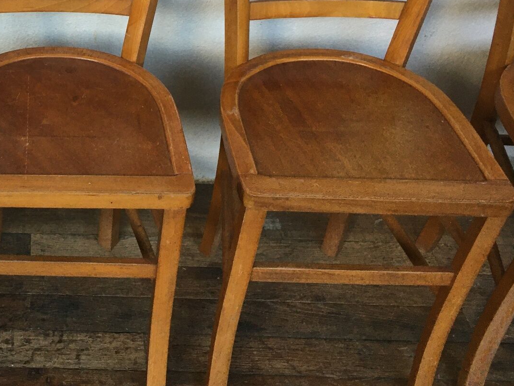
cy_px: 94
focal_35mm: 54
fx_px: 802
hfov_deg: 33.4
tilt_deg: -36.1
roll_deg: -2.1
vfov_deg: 26.7
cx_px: 39
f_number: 2.2
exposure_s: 1/33
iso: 50
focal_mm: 4.15
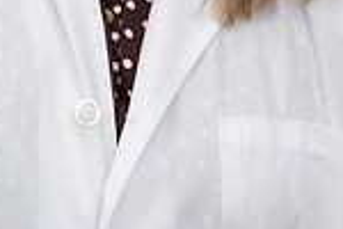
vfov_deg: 2.5
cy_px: -222
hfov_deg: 3.8
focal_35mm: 541
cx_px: 71
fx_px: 5154
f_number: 4
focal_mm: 180
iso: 5000
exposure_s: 1/80
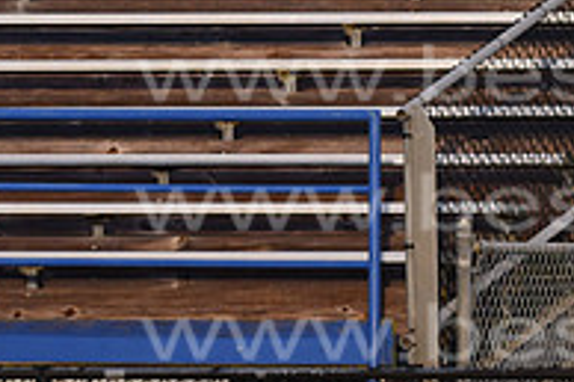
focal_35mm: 1347
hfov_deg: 1.5
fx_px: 21458
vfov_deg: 1.0
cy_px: 404
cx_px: 817
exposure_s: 1/2500
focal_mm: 300
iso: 800
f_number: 5.6
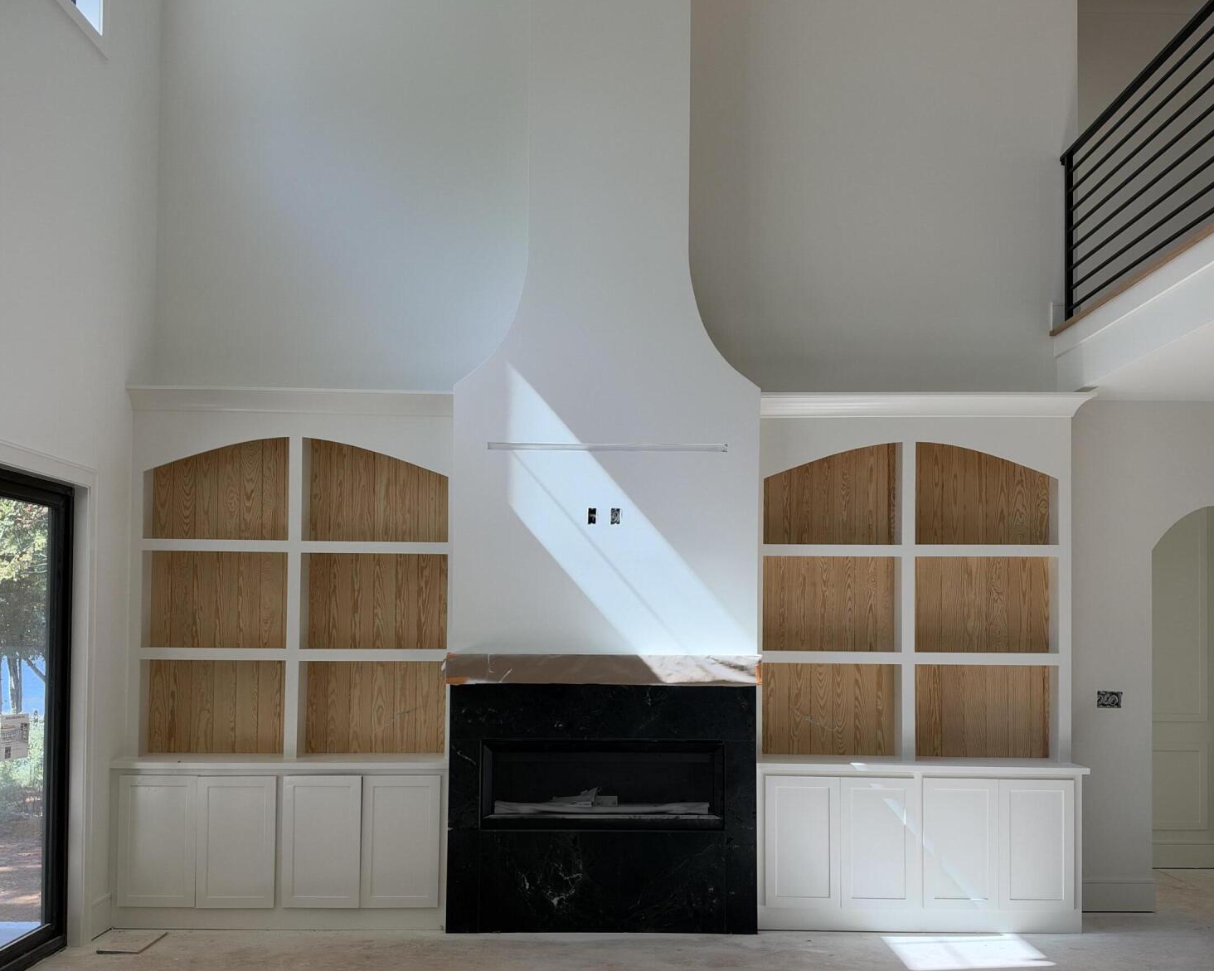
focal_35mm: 32
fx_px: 1150
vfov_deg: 45.4
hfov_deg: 55.7
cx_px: 614
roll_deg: -0.4
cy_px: 601
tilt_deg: +1.8
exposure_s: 1/373
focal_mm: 6.93
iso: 80
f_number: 1.8
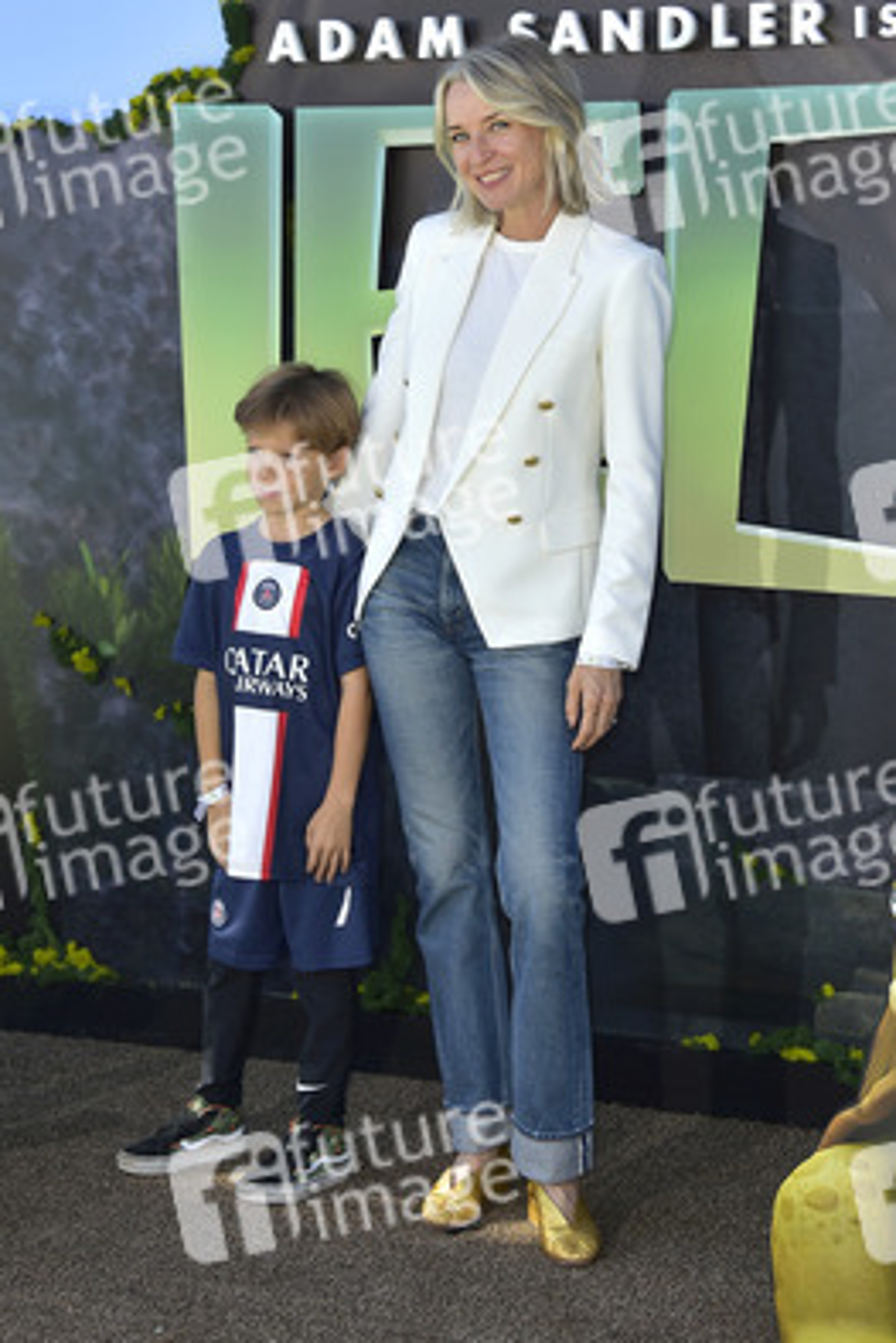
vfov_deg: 31.9
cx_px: 445
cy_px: 672
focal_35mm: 63
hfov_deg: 21.6
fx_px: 2350
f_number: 7.1
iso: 125
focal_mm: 62
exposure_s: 1/250
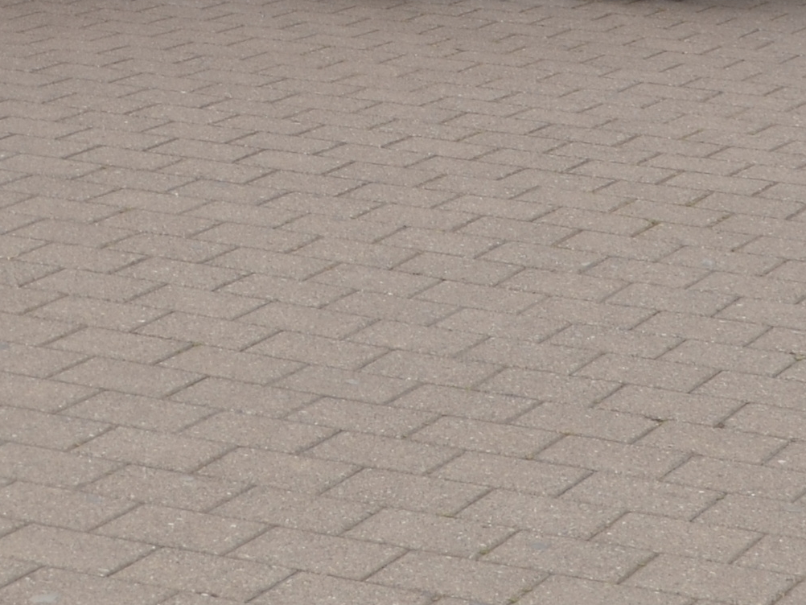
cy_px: -289
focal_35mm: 184
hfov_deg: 10.5
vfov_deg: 7.9
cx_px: -267
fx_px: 4285
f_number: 5.6
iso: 100
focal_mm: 26
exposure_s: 1/250
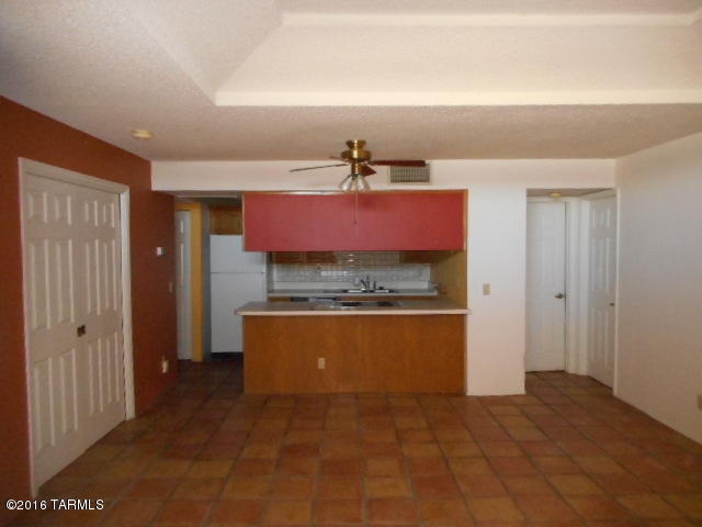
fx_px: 507
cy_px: 264
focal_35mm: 25
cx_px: 351
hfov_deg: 69.4
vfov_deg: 54.9
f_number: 3.7
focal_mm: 4.5
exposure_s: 1/25
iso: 640
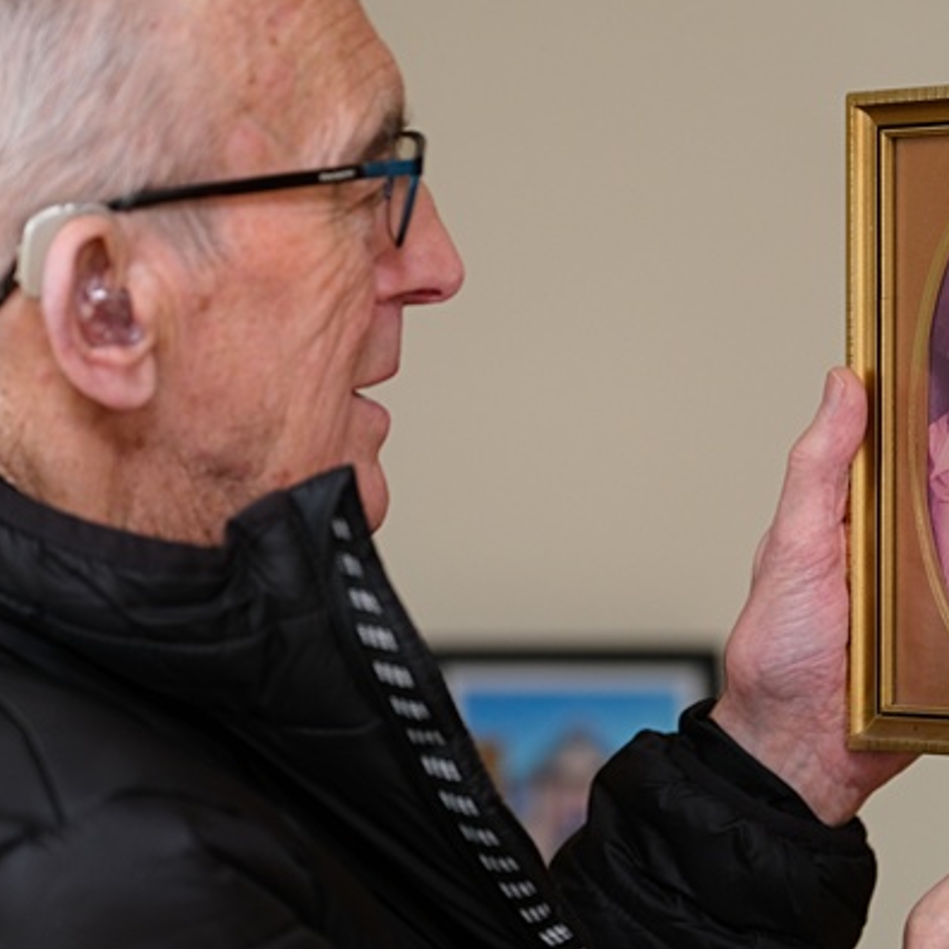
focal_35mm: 175
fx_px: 5428
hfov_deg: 10.0
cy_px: 472
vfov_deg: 10.0
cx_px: 534
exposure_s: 1/250
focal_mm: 90.6
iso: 640
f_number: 2.8
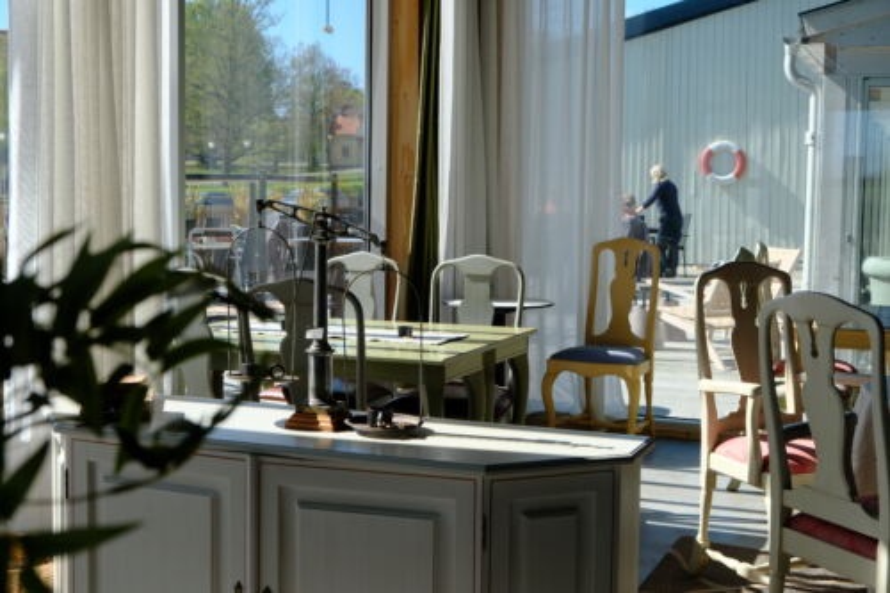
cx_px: 445
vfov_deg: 27.5
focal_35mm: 49
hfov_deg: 40.4
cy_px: 296
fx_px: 1211
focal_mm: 32.9
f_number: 5.6
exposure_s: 1/500
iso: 320
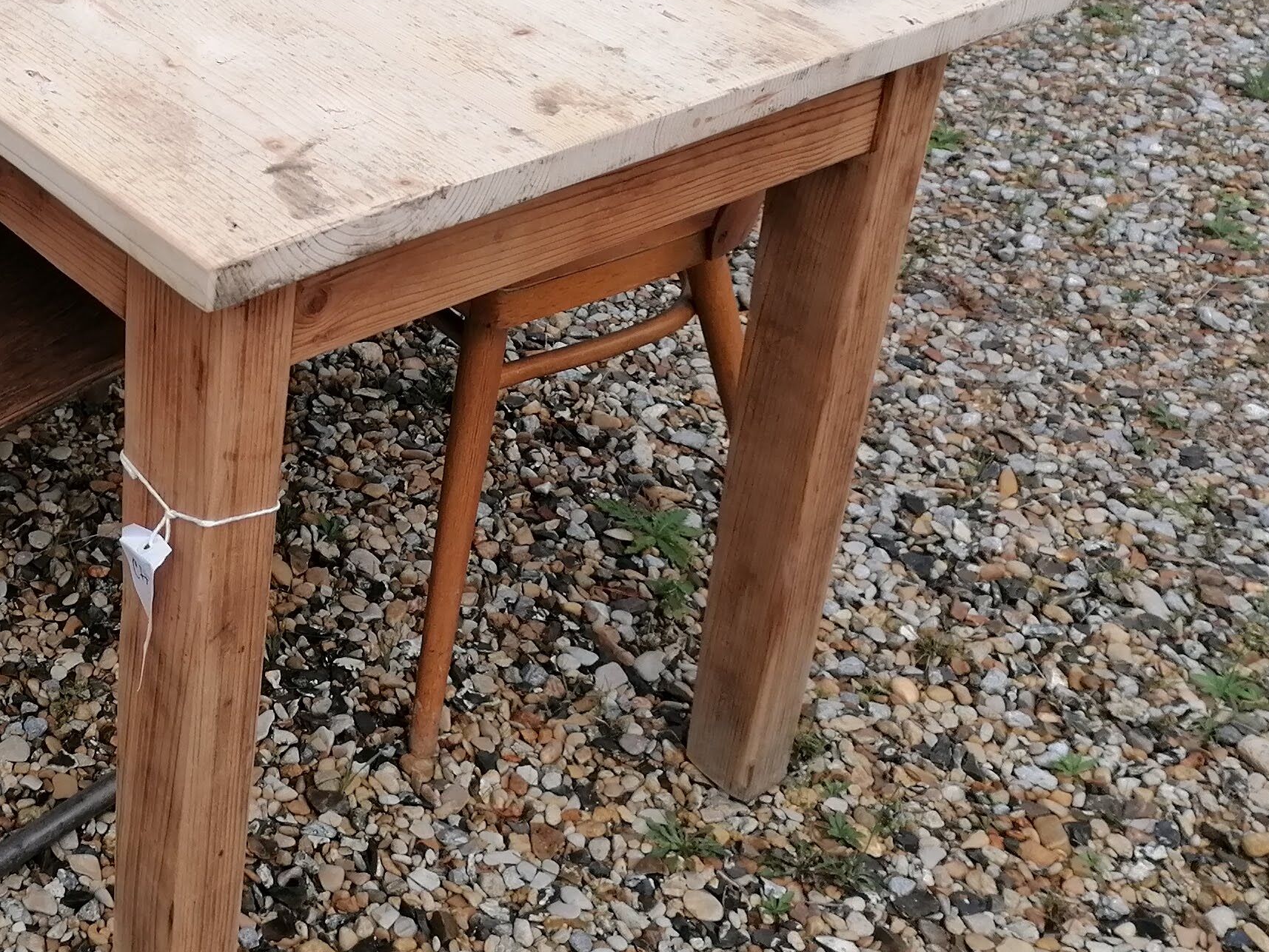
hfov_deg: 29.0
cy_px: 25
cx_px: 35
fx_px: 2310
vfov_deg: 22.5
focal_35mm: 63
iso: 50
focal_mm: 4.75
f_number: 1.8
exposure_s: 1/899
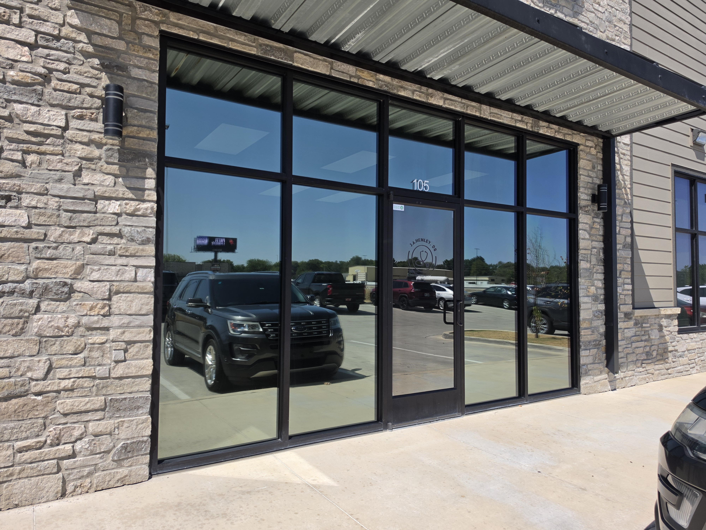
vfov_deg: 58.9
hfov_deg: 73.9
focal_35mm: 23
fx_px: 469
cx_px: 353
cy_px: 265
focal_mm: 6.5
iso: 64
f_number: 1.4
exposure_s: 1/7939
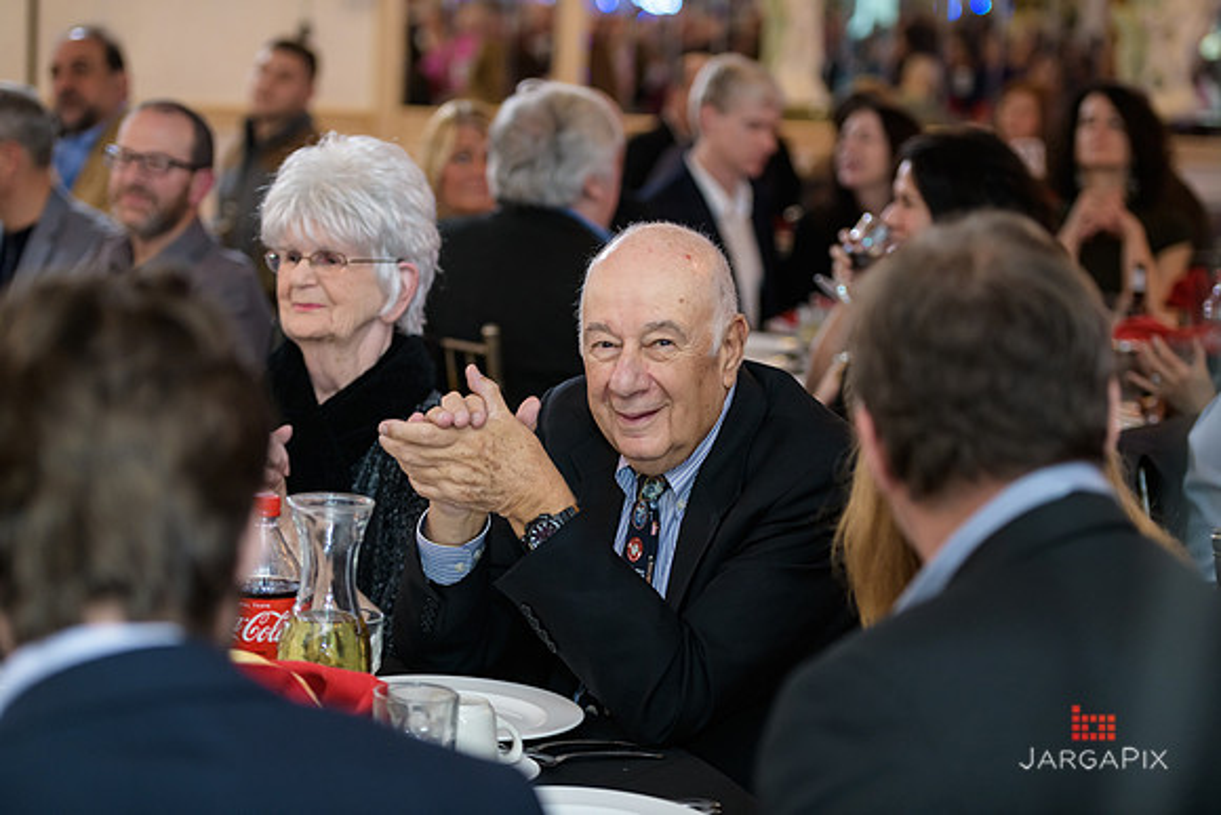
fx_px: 3053
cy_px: 408
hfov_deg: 22.6
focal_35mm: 90
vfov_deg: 15.2
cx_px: 610
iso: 1000
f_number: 3.2
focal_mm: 90
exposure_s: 1/125
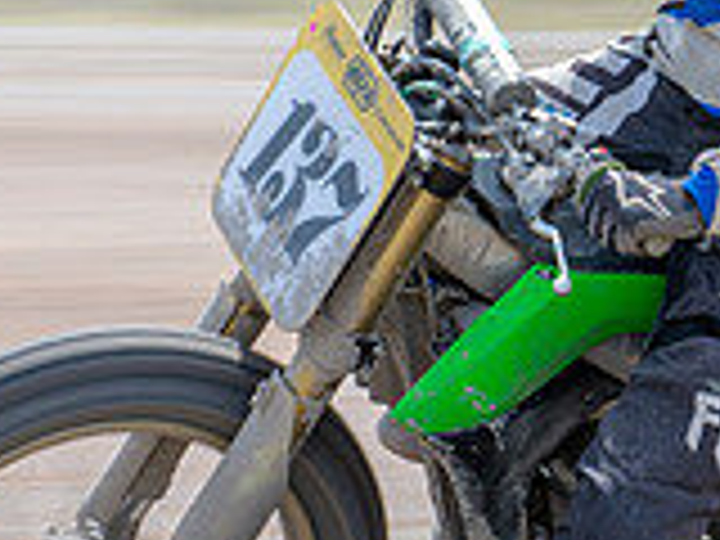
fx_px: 8757
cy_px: 316
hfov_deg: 4.7
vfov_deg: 3.5
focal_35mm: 421
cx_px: 866
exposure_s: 1/160
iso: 160
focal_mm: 70
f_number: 7.1
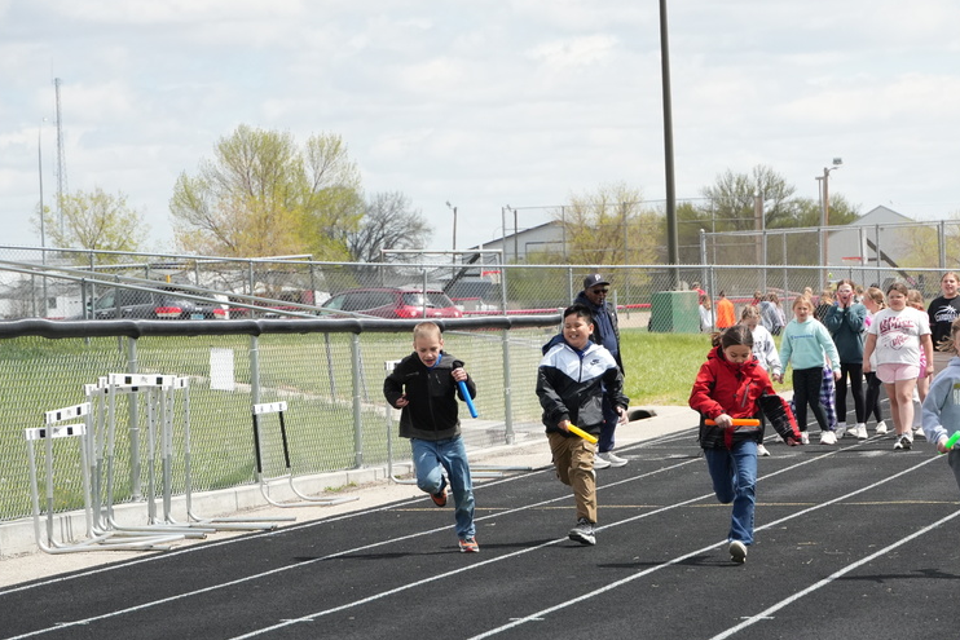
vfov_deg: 9.5
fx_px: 3867
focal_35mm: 145
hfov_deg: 14.1
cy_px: 364
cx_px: 643
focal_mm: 70
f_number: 5.6
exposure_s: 1/3200
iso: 1000
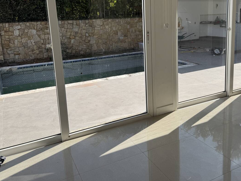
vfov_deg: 42.4
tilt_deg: -10.2
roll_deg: +2.4
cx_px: 138
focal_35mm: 33
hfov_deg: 55.1
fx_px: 230
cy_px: 61
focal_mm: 6.76
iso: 80
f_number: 1.78
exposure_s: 1/3802
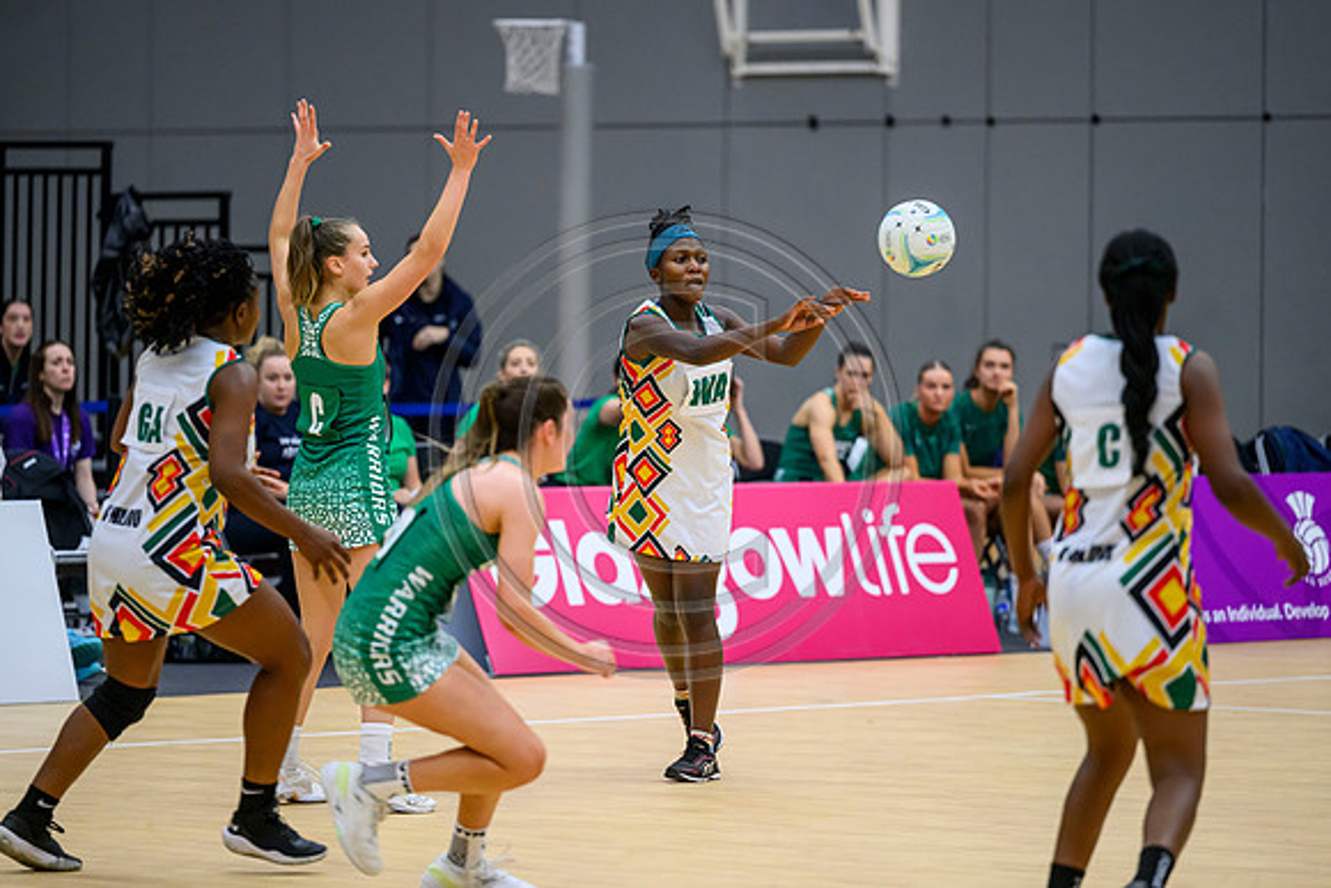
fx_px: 7563
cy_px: 444
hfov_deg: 10.1
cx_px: 666
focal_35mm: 205
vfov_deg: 6.7
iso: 4000
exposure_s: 1/1000
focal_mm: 200
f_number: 2.8
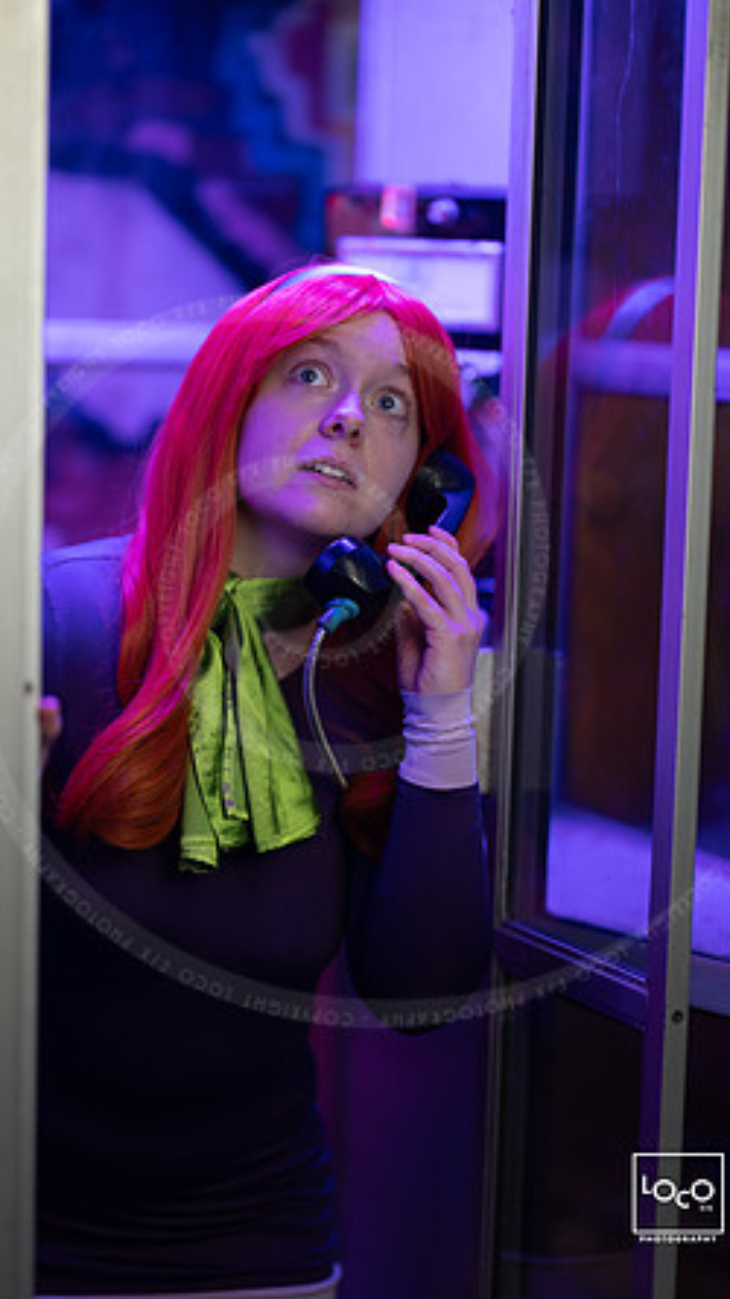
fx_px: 3100
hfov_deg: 13.4
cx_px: 347
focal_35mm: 90
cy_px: 648
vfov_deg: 23.7
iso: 640
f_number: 1.2
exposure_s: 1/400
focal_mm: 85
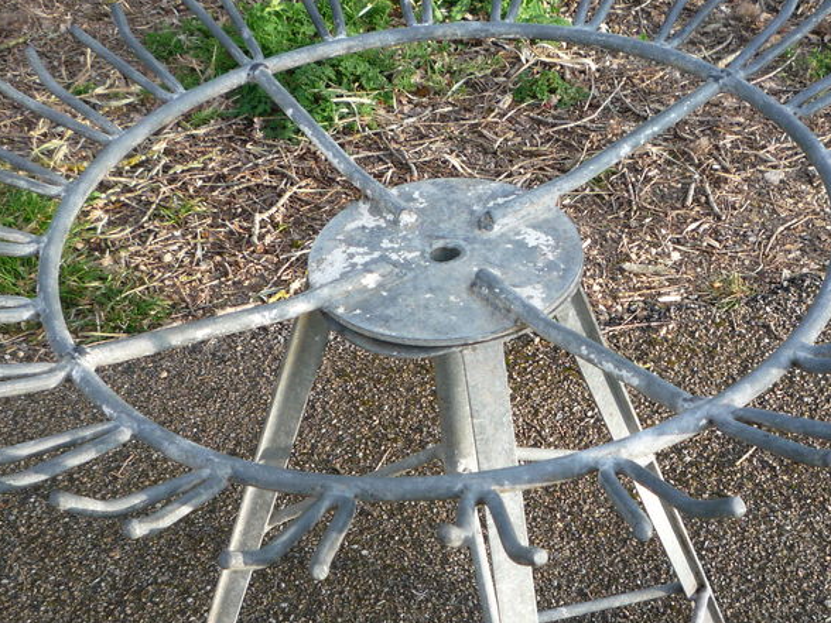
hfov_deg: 37.4
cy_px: 352
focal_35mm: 51
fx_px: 1224
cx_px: 475
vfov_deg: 28.5
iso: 100
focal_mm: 5.2
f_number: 3.5
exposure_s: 1/100
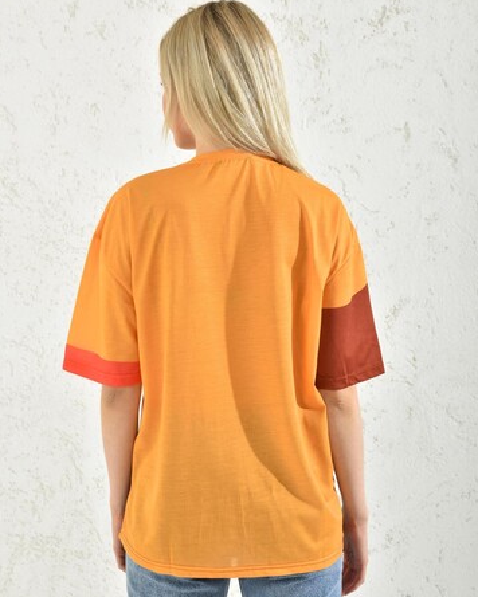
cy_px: 283
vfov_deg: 33.0
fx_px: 1008
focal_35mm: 57
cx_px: 239
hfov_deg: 26.7
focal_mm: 50
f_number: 7.1
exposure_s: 1/160
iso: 100
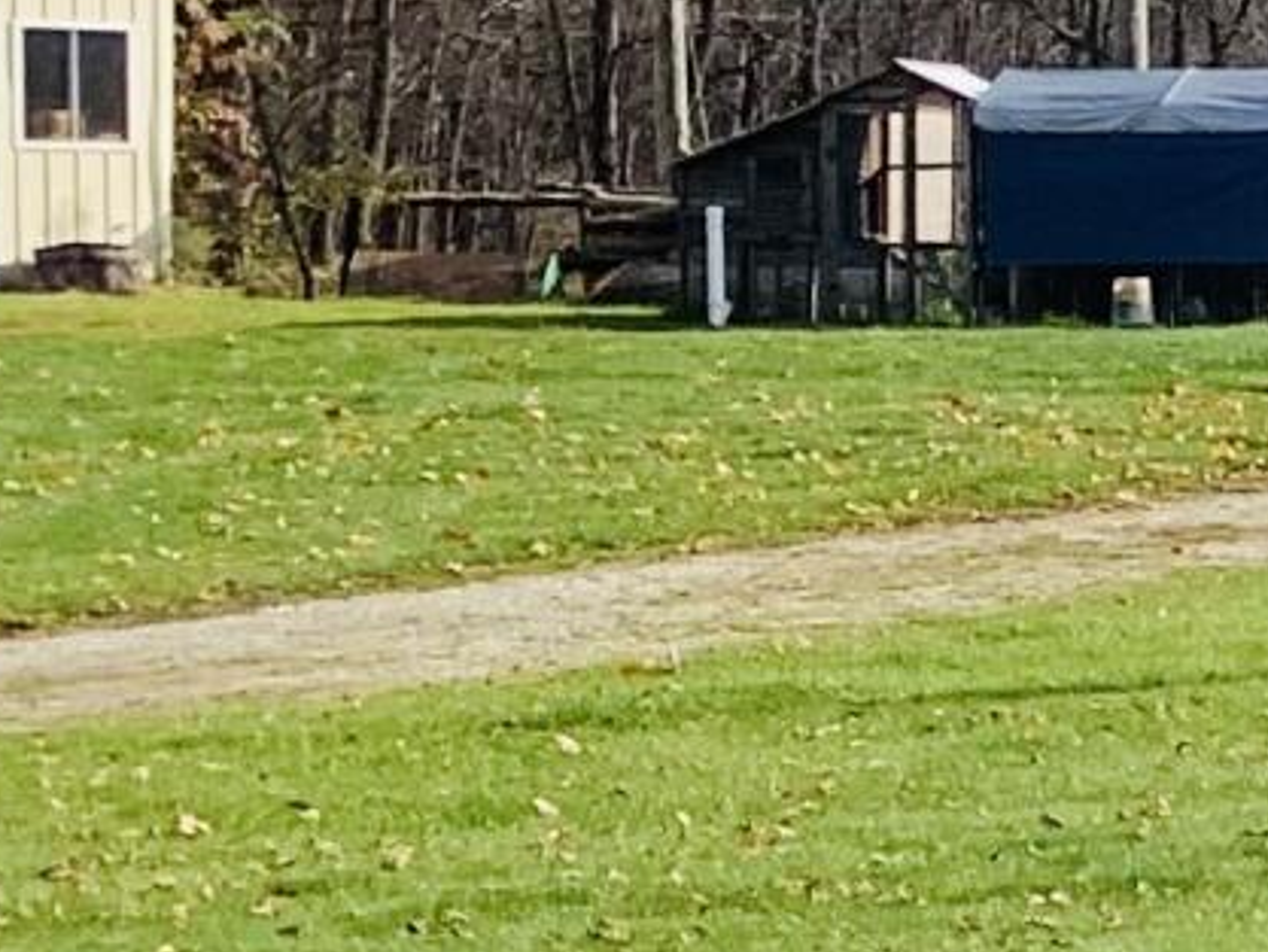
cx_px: 4418
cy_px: 782
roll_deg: -0.8
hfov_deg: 8.1
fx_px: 6852
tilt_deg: -3.7
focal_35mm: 187
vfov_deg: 7.9
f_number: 1.8
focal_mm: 4.25
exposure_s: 1/2481
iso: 25
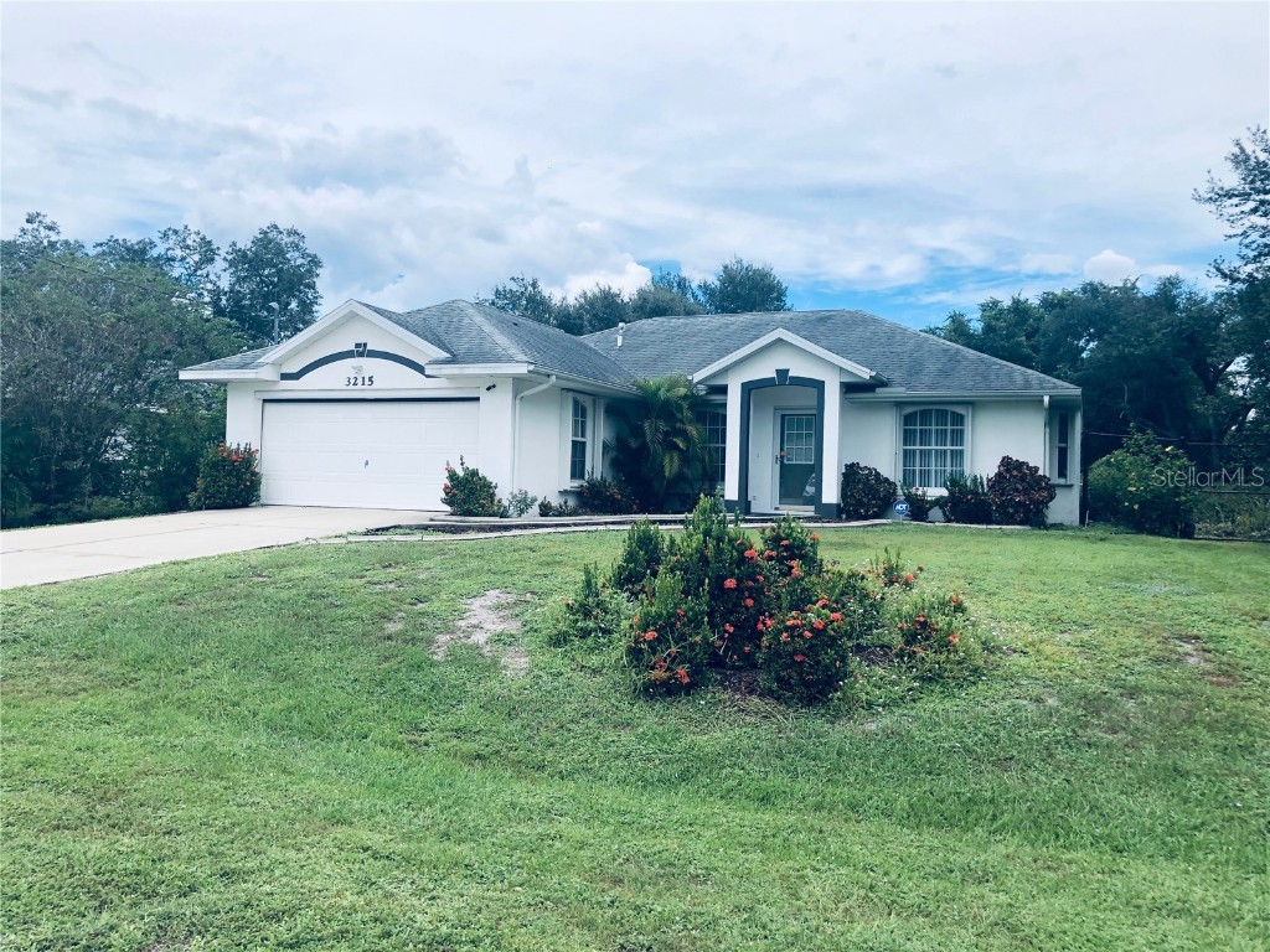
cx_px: 635
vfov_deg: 49.7
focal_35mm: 28
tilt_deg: +1.1
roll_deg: -1.7
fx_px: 1027
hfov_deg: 63.4
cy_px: 476
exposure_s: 1/1230
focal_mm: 3.99
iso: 20
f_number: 1.8
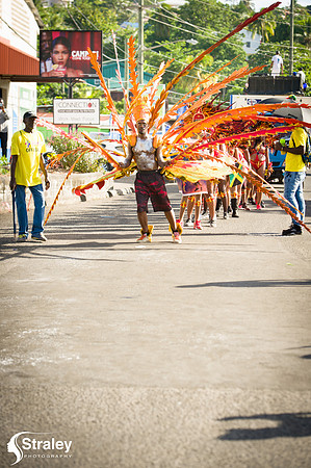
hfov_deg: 13.9
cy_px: 234
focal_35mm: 98
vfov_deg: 20.8
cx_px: 156
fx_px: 1273
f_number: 5.6
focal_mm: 98
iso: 100
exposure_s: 1/200
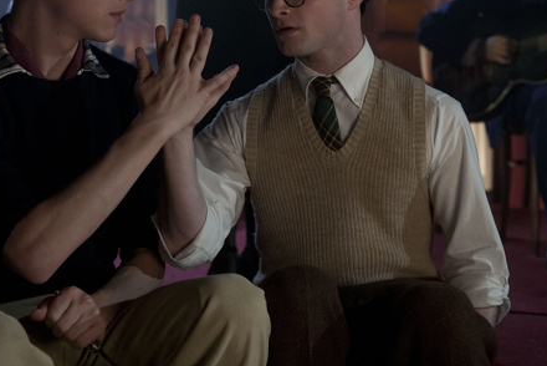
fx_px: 1216
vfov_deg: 17.0
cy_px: 115
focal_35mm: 80
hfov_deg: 25.3
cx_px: 246
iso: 1600
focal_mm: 55
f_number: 4
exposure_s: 1/60
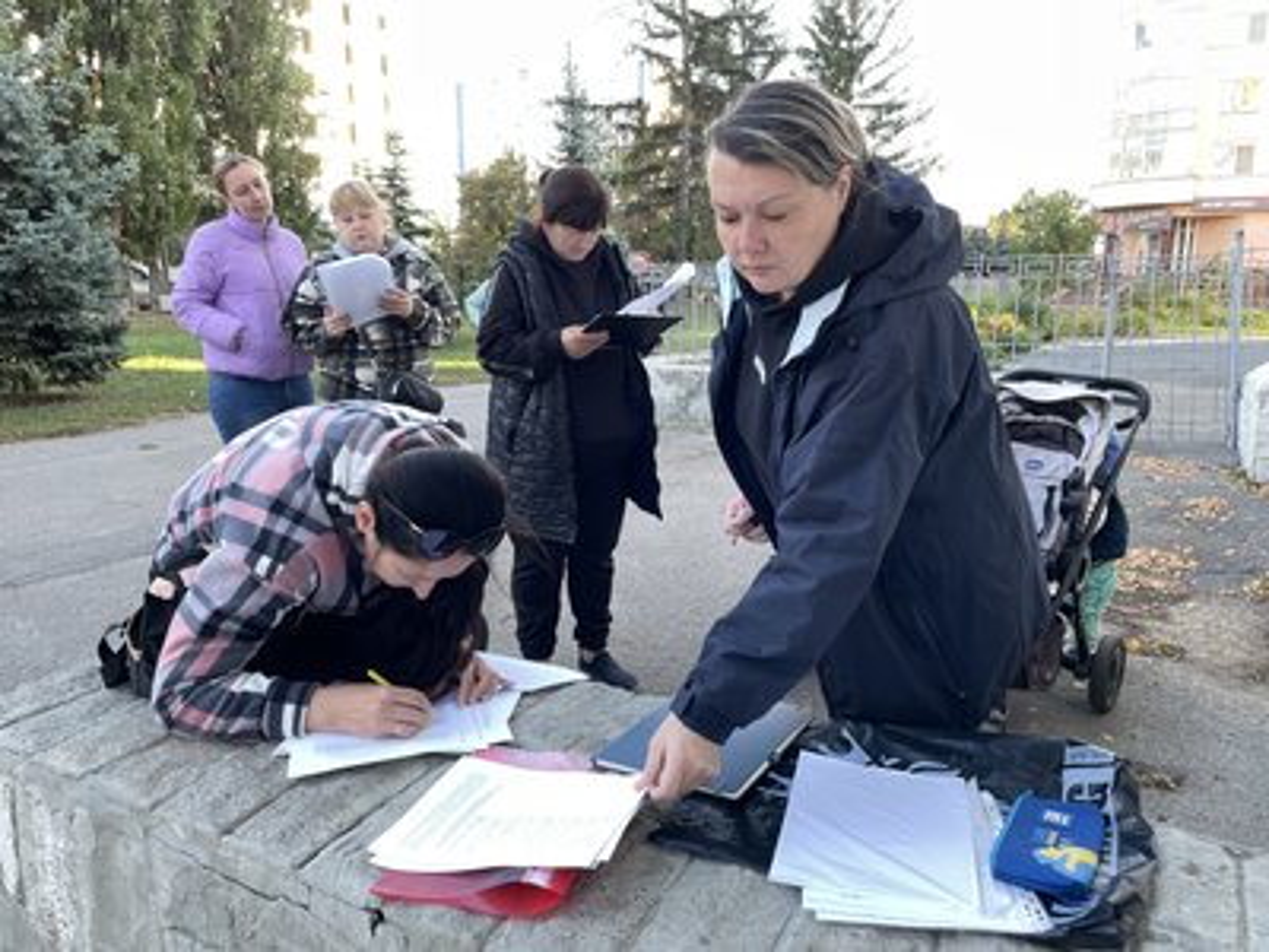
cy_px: 476
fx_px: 953
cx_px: 634
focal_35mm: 26
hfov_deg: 67.3
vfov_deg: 53.1
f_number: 1.6
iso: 40
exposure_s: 1/121
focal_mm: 4.2
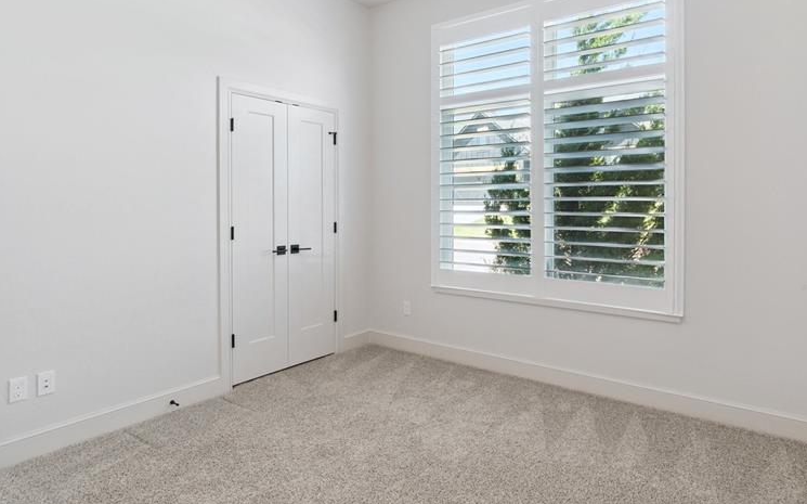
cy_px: 209
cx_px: 448
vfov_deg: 56.9
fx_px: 462
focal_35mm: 21
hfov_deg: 82.0
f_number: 6.3
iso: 200
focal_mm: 10
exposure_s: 1/60
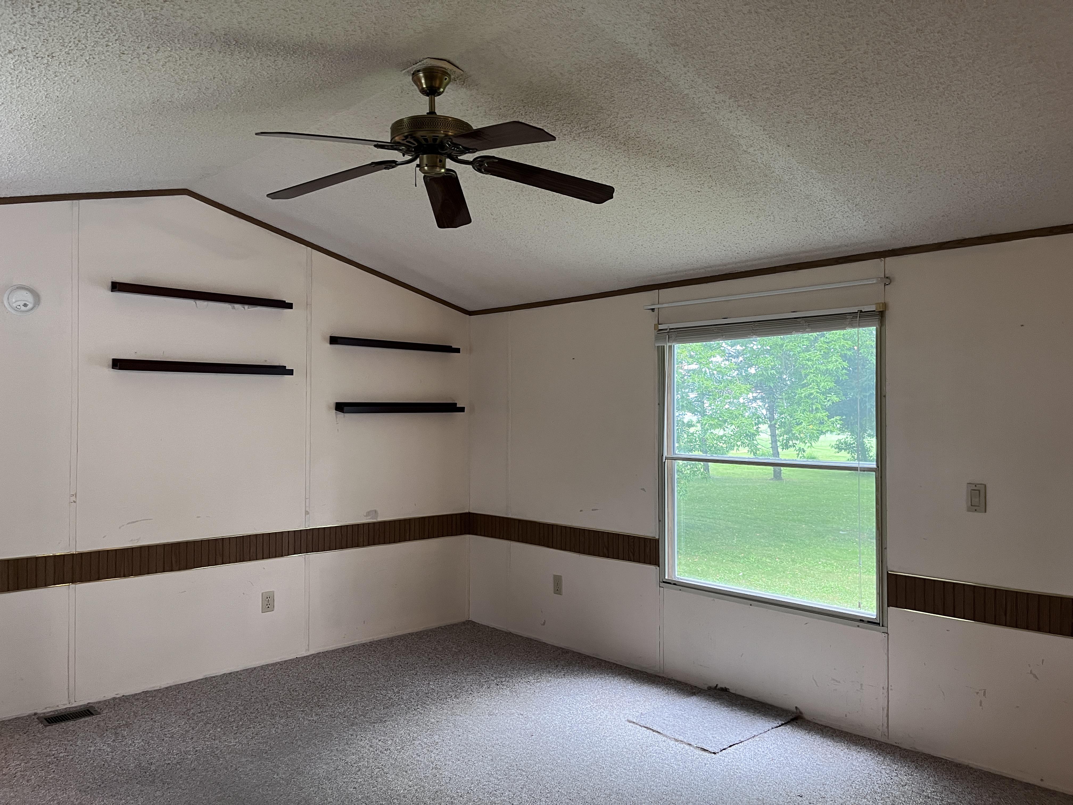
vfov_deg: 53.1
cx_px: 536
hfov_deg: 67.3
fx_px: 806
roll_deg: -0.4
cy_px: 402
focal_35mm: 26
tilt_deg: +1.5
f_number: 1.6
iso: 160
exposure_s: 1/60
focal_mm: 5.1
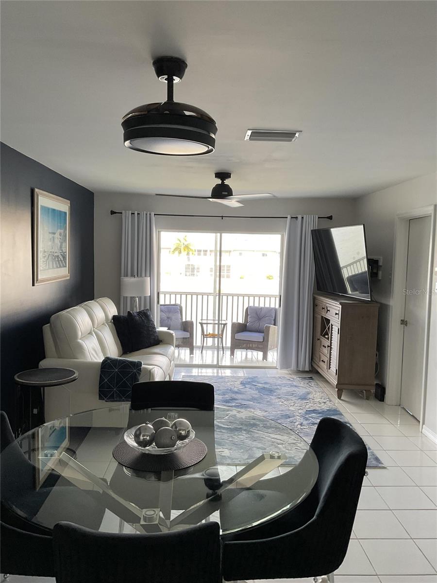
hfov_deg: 48.2
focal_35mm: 29
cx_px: 218
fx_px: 488
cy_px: 292
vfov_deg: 61.7
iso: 50
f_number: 1.8
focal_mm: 3
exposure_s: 1/60
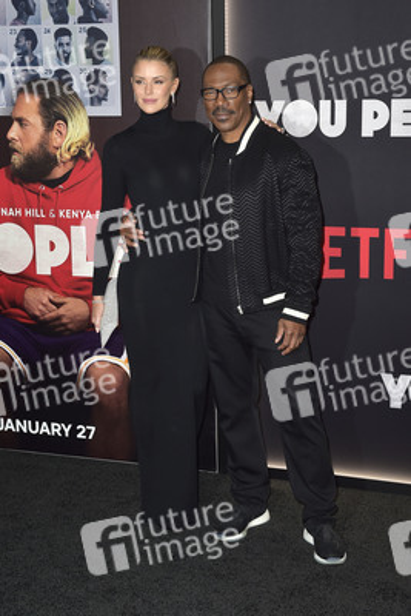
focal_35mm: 48
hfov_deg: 28.1
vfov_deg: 41.1
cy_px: 308
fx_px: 821
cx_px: 206
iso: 640
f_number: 6.3
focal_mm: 48
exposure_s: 1/250
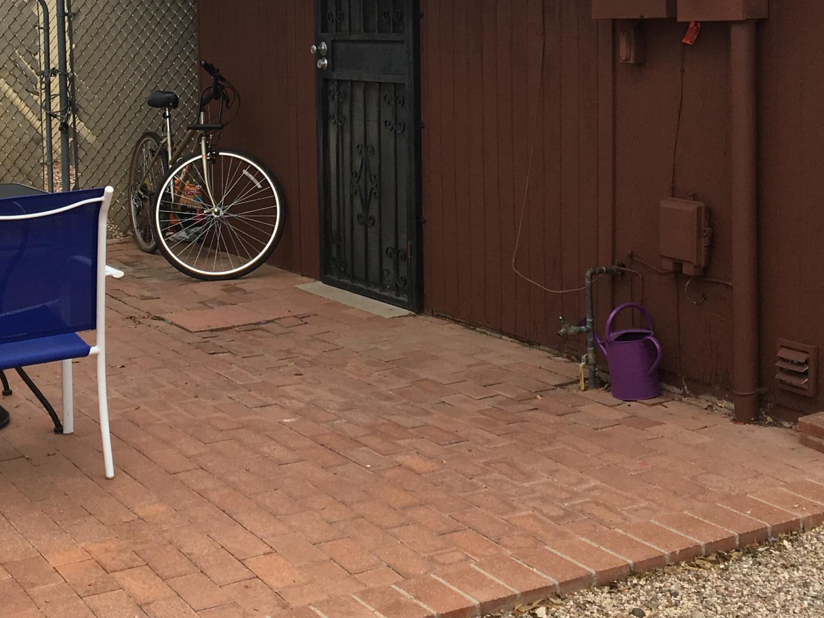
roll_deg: +1.0
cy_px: 111
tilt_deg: -3.2
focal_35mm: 62
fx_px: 1476
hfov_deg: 30.9
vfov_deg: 23.3
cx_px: 261
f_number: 2.2
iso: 25
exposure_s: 1/712
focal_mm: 4.15
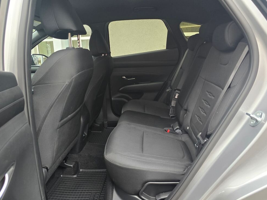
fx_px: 185
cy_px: 103
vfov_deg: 56.8
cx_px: 137
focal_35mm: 24
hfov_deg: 71.6
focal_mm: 6.3
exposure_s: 1/120
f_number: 1.7
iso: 250
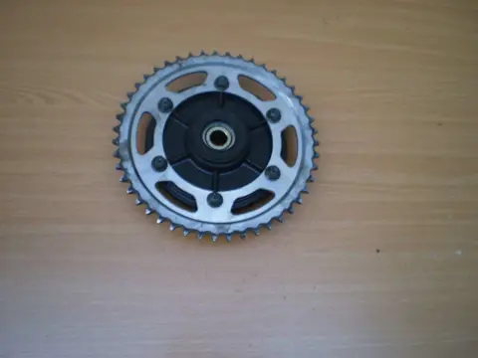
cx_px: 239
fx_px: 497
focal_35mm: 36
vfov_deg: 39.7
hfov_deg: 51.4
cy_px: 179
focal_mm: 6.3
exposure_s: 1/30
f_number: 3.1
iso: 100
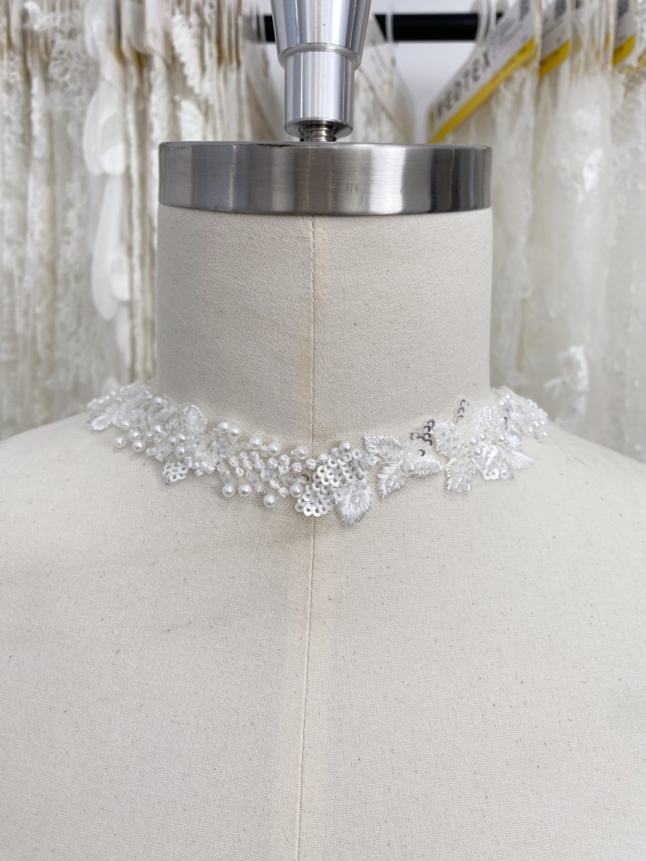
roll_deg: -0.6
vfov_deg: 67.3
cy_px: 430
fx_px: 647
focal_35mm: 26
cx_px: 323
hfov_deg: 53.1
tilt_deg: -7.2
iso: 32
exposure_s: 1/115
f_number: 1.8
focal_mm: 4.25
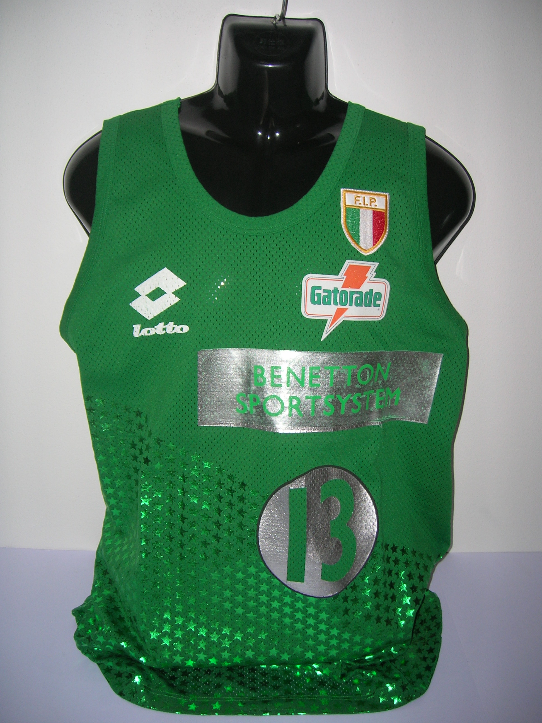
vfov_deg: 54.0
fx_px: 710
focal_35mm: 34
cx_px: 271
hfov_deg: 41.8
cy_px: 362
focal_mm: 5.7
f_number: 2.9
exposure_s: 1/60.1
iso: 50
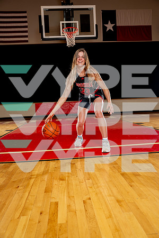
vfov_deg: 60.3
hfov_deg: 42.3
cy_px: 119
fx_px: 205
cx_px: 80
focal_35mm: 31
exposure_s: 1/250
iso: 400
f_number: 4
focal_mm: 31
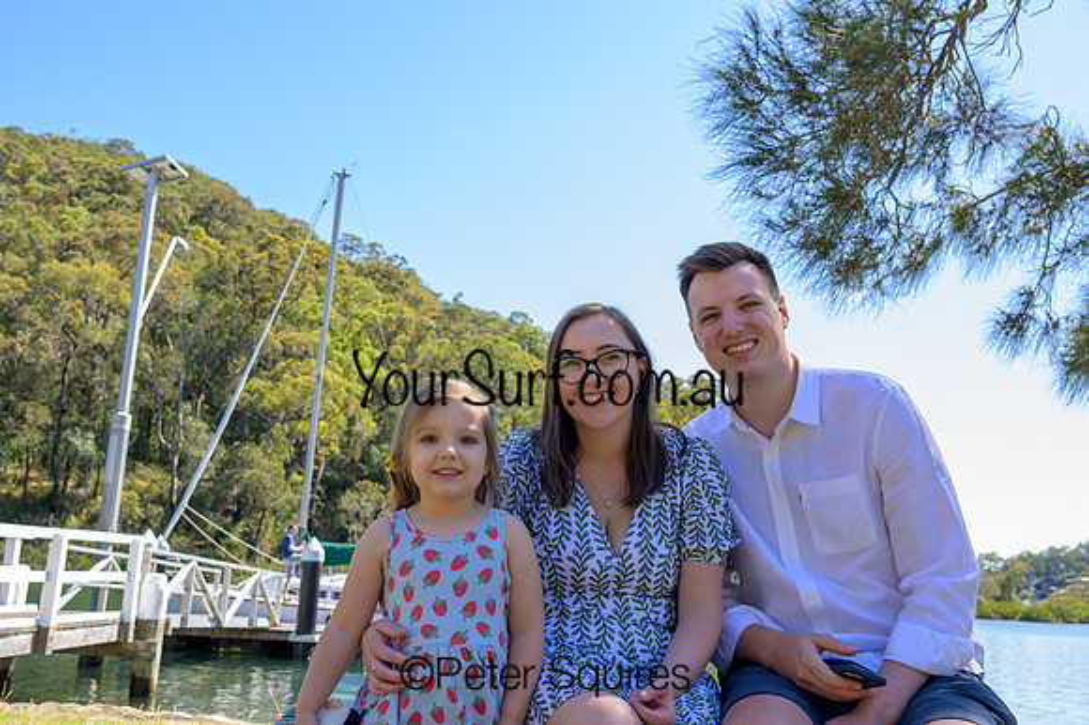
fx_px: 1088
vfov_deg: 36.8
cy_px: 362
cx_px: 544
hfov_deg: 53.2
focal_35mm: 36
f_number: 4
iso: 64
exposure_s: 1/160
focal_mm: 24
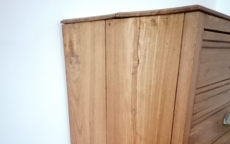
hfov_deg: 50.4
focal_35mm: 39
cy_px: 147
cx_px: 113
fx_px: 244
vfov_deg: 30.3
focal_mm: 4.75
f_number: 1.8
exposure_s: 1/12.5
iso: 4000
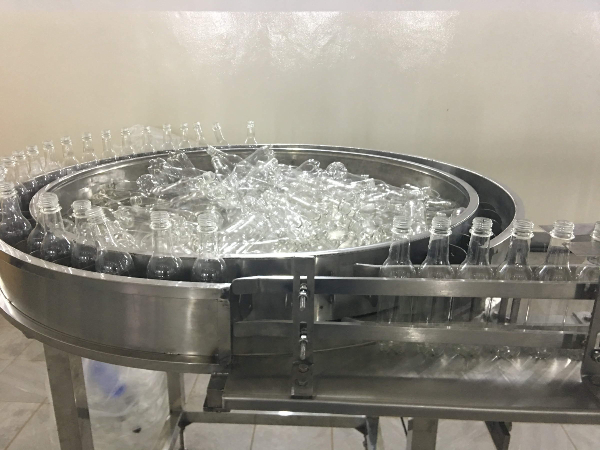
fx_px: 503
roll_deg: -0.4
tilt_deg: -17.6
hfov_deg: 61.7
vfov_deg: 48.2
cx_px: 300
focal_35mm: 29
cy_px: 225
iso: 100
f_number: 2.2
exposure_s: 1/10
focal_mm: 4.15
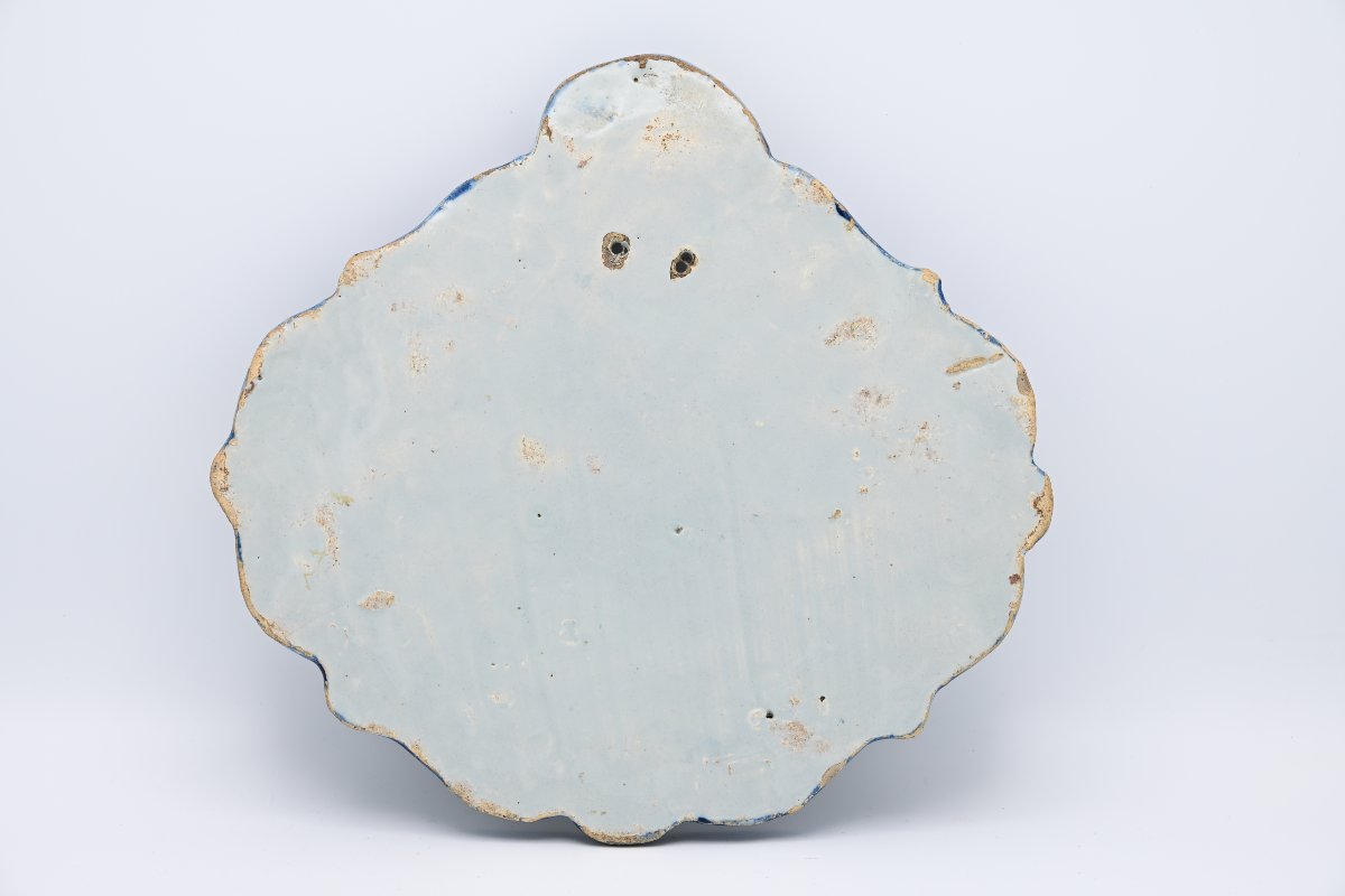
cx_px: 672
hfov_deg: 28.8
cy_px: 448
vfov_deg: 19.5
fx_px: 2615
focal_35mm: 70
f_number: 10
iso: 100
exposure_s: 1/25
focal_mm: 70
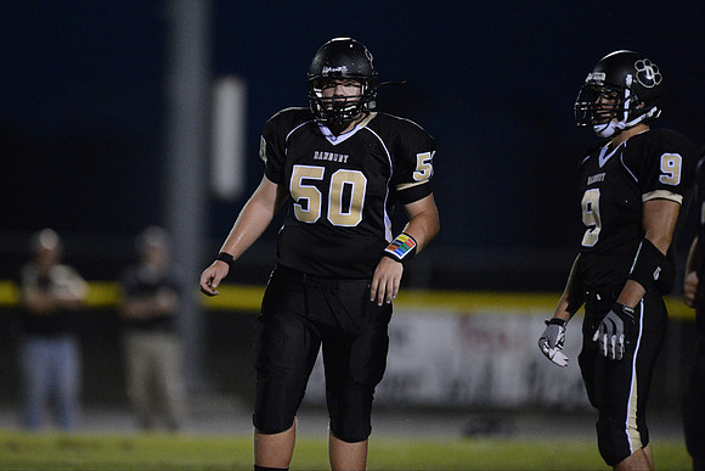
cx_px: 352
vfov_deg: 3.4
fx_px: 7835
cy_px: 236
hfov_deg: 5.2
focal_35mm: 400
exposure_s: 1/800
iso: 12800
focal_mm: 400
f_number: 2.8
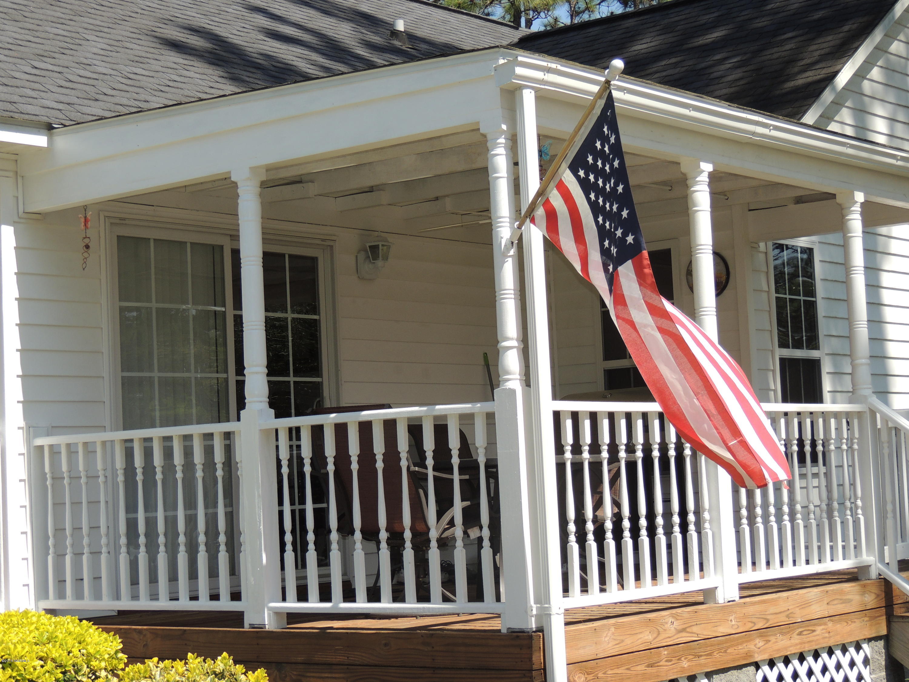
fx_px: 1838
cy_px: 341
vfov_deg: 21.0
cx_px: 454
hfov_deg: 27.8
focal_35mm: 70
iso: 100
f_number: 3.9
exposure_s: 1/640
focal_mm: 12.4
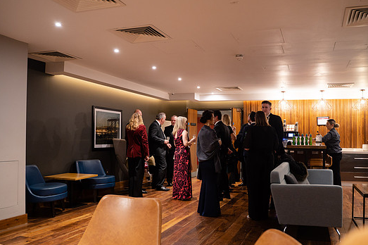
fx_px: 327
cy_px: 134
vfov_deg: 41.0
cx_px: 201
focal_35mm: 32
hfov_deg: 58.6
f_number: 2.8
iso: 1250
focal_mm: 28
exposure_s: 1/40
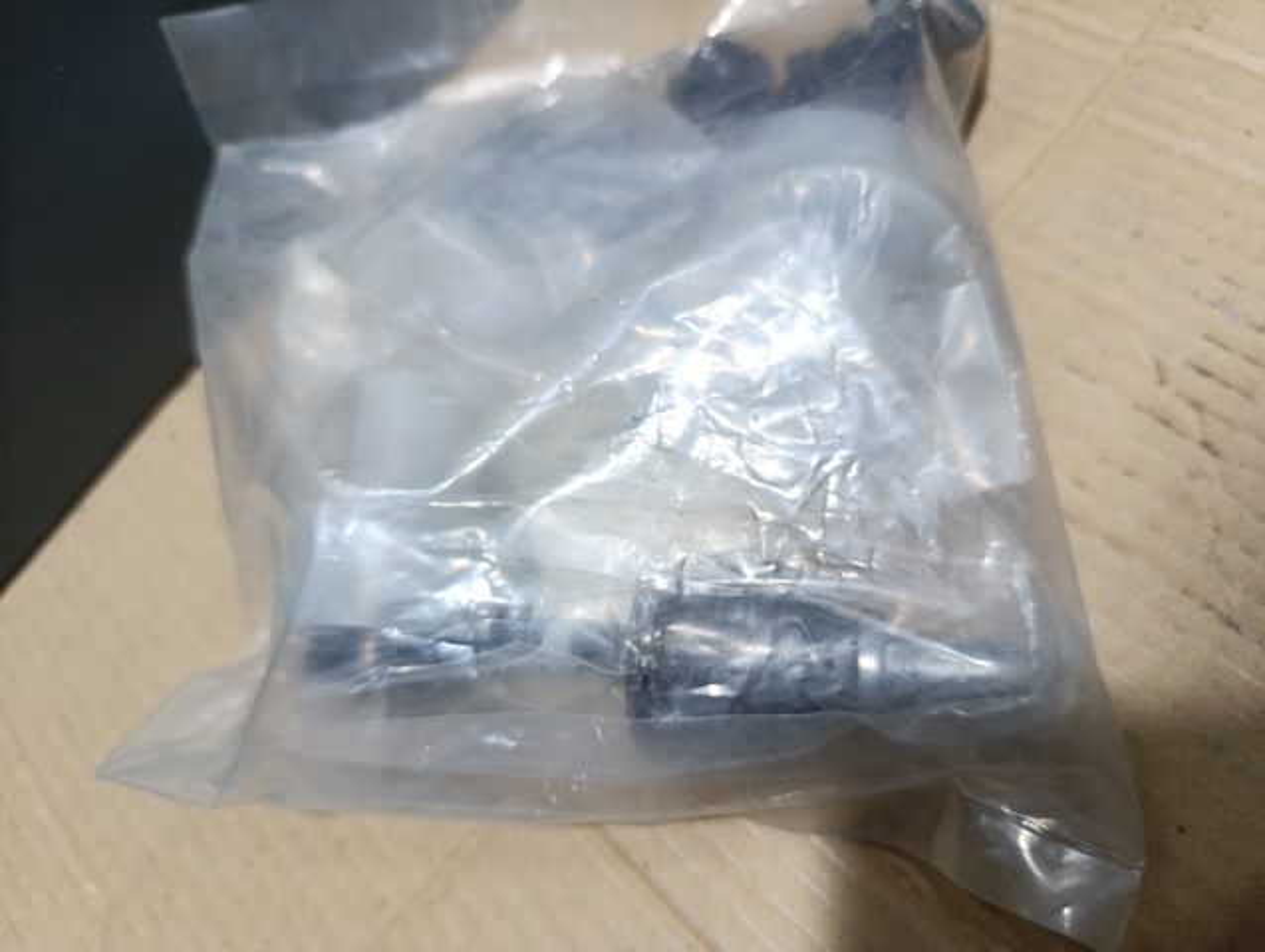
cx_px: 632
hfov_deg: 73.8
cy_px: 476
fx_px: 842
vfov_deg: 59.0
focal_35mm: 23
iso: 500
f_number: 1.6
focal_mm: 6.14
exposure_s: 1/100
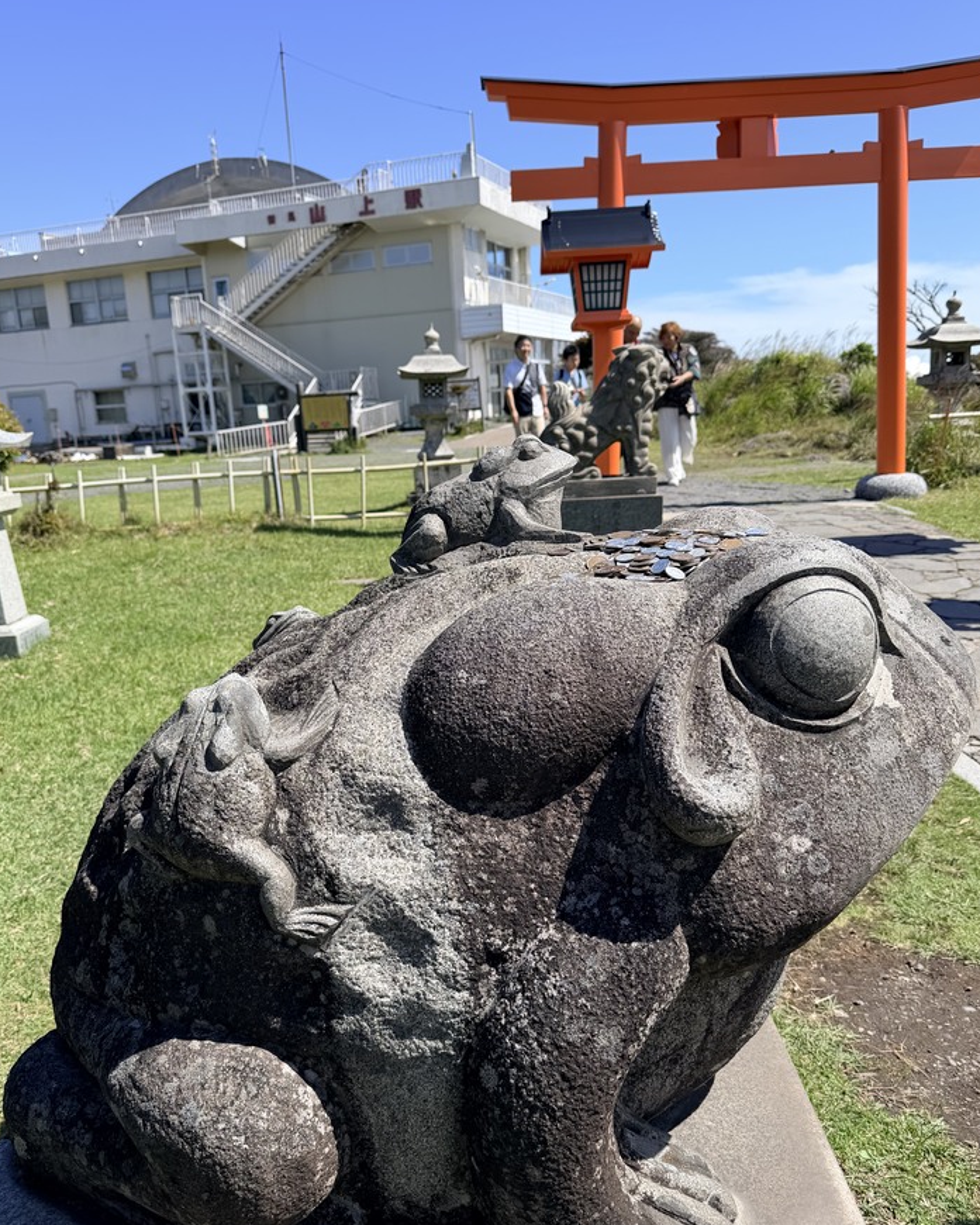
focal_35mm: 28
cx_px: 469
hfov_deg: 51.5
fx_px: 1015
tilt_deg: -15.0
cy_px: 690
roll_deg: +3.0
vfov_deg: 62.0
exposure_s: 1/3584
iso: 80
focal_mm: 6.76
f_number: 1.78
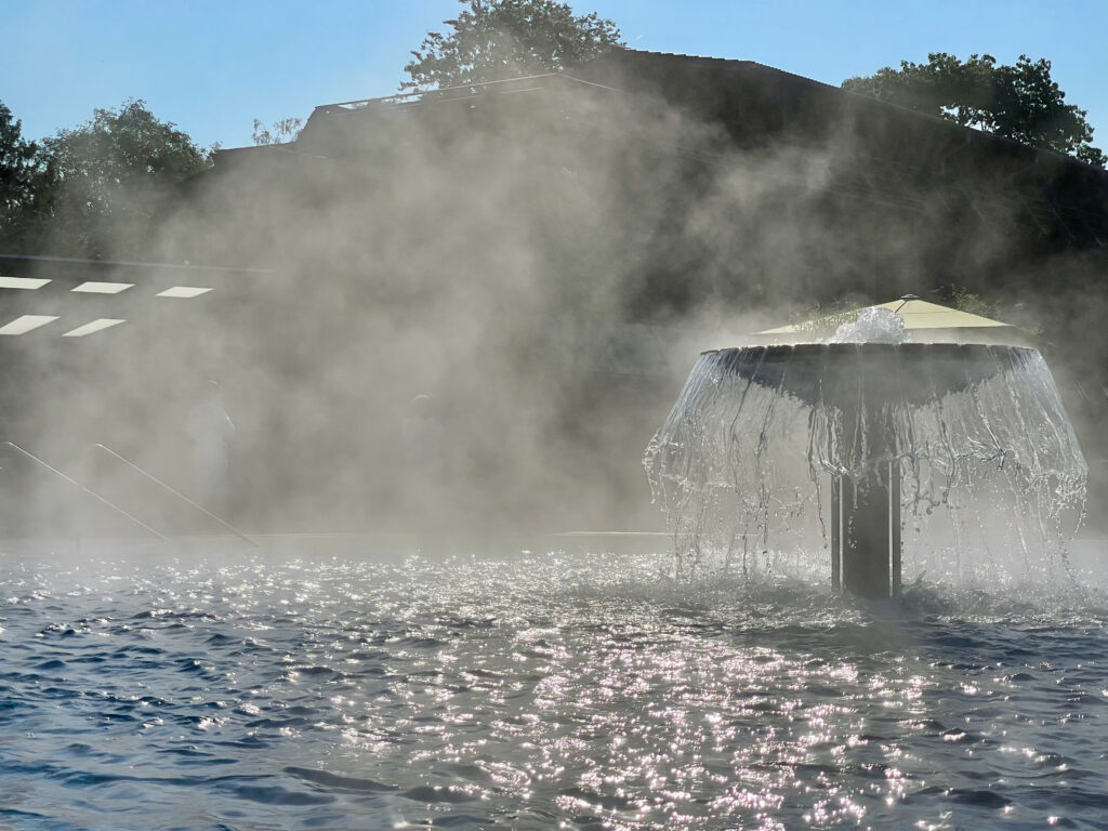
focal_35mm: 64
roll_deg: -0.1
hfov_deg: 30.3
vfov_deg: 22.9
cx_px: 554
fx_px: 2049
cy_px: 416
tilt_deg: +1.0
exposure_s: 1/7407
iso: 20
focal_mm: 7.5
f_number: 2.2
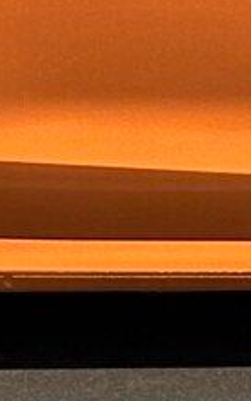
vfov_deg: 4.3
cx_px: 378
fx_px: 5334
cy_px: -190
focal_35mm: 487
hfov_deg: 2.7
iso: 40
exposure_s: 1/4630
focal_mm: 5.96
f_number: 1.6
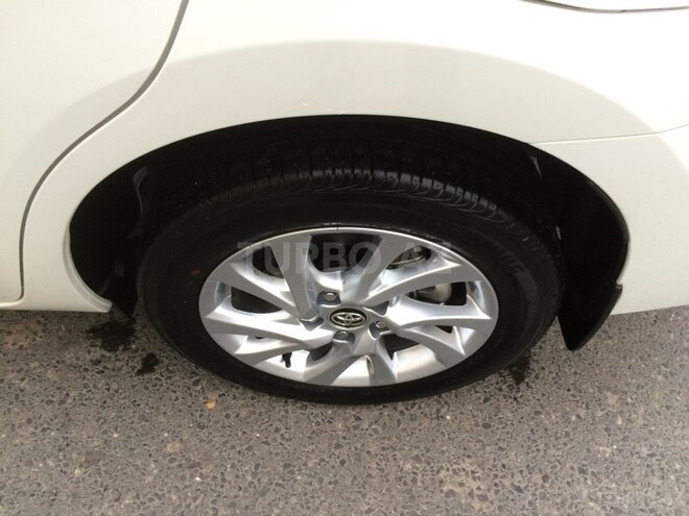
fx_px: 577
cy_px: 258
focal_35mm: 29
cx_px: 344
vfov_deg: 48.2
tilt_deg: -53.6
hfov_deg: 61.7
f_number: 2.2
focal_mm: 4.15
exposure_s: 1/33
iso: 50
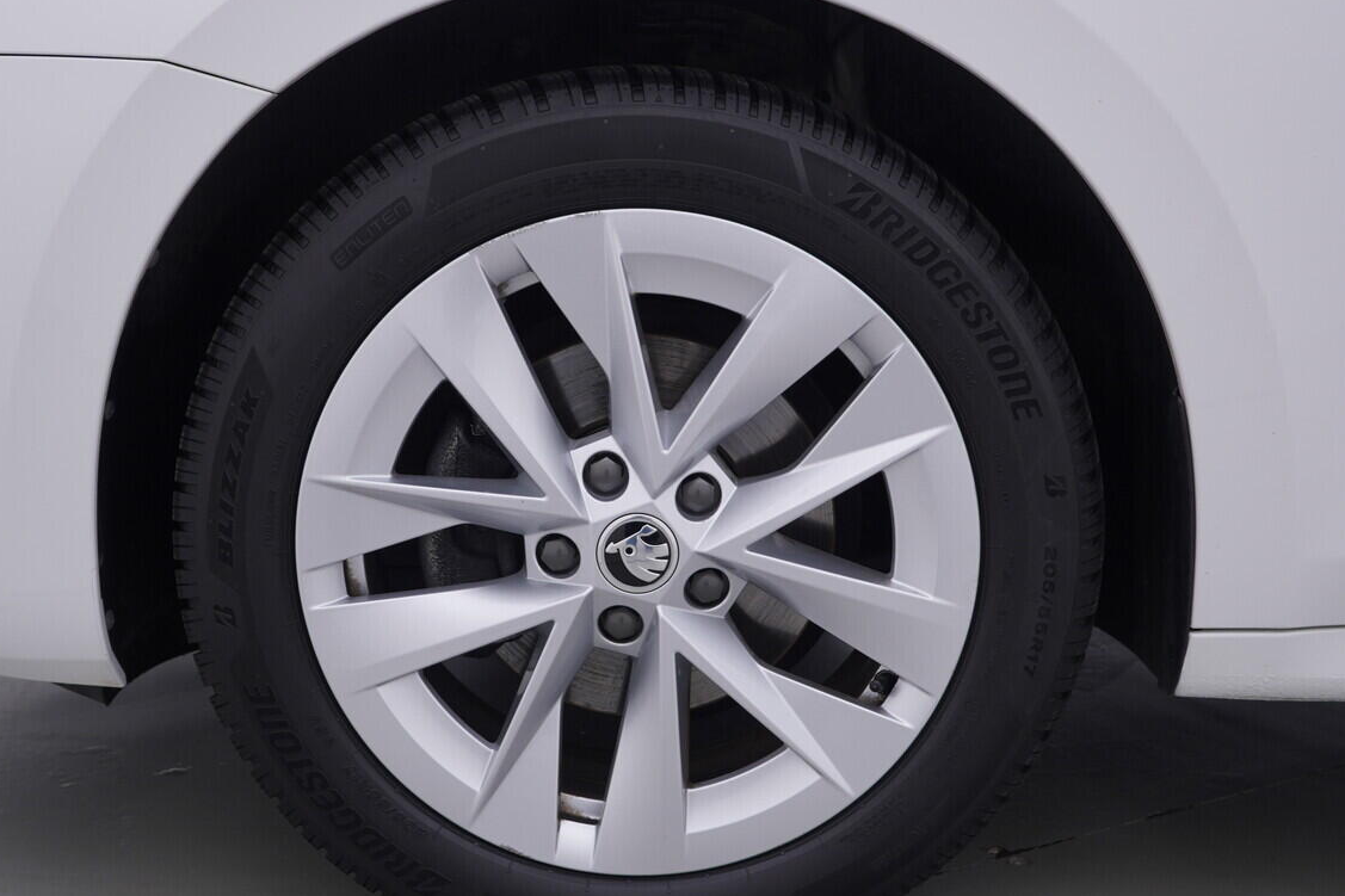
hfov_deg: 42.7
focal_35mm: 46
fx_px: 1718
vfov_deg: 29.2
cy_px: 463
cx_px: 652
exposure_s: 1/80
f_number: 4.5
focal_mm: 24
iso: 125
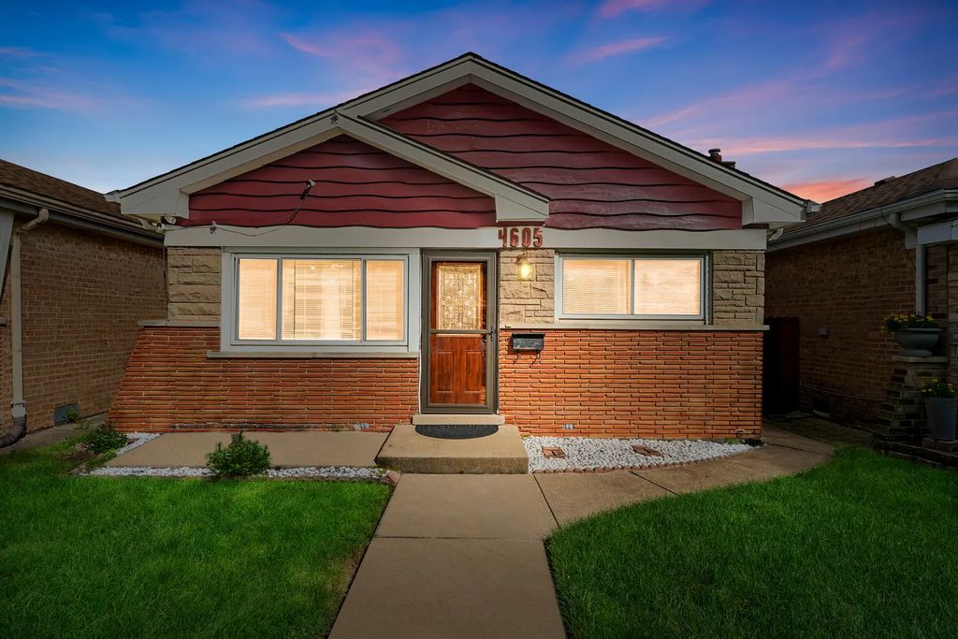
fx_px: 503
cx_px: 479
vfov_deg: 64.8
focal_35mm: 19
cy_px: 320
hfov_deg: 87.2
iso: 50
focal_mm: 18.9
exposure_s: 1/30
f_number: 9.5
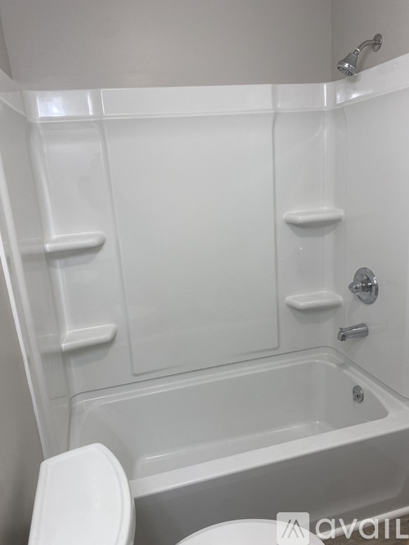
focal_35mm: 26
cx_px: 204
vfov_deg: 67.3
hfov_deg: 53.0
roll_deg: +5.0
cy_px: 272
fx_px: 410
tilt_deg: -13.7
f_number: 1.8
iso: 80
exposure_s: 1/120
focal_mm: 4.25
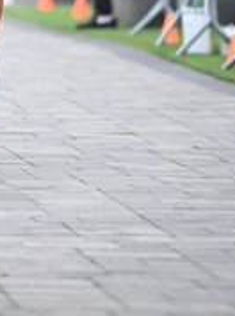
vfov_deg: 3.3
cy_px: -46
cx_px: -38
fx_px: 5442
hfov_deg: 2.5
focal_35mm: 599
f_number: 2.8
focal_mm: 200
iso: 1000
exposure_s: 1/1600
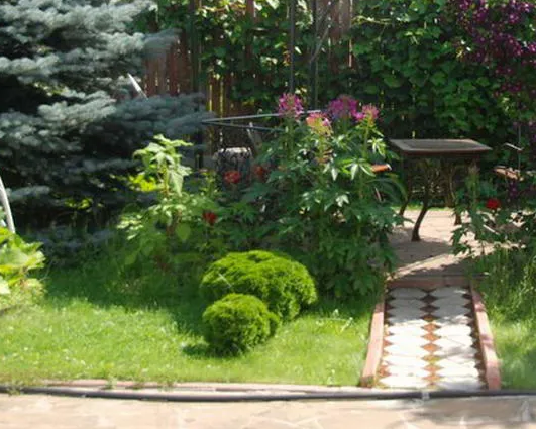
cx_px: 408
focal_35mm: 87
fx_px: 1380
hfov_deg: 21.8
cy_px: 85
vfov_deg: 17.5
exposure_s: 1/800
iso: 400
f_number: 5
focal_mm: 32
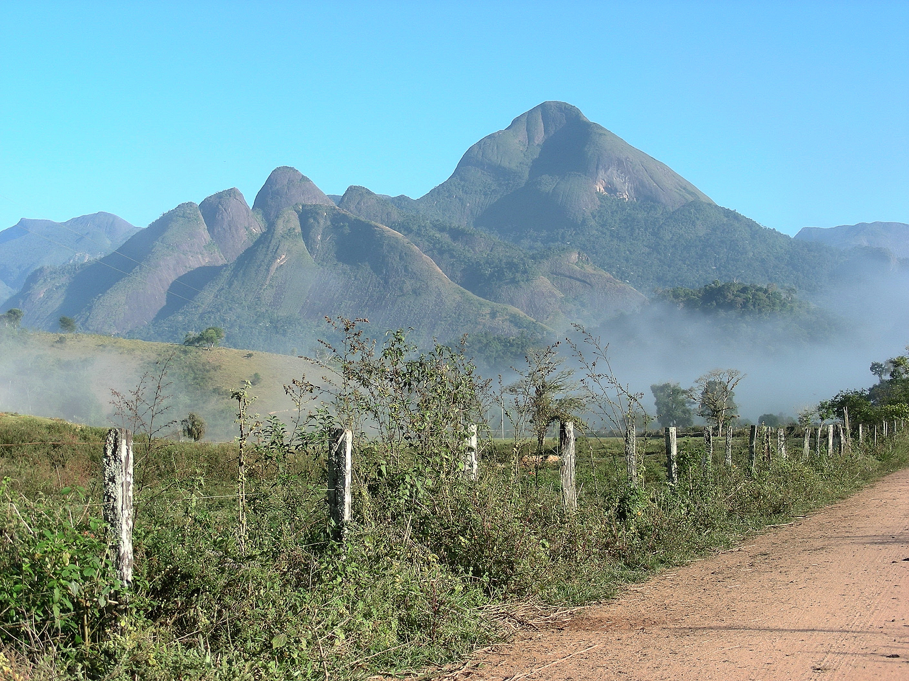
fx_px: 1260
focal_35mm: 48
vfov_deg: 30.3
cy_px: 340
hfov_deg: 39.7
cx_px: 454
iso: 50
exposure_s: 1/232
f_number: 4
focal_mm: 8
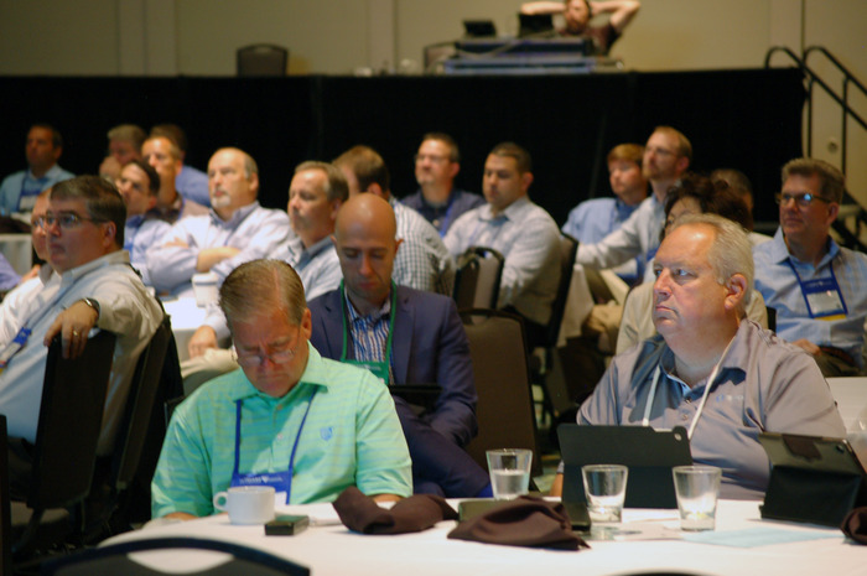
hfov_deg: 13.1
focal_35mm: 158
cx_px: 434
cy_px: 288
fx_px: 3789
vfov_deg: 8.7
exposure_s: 1/3
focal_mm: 105
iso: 800
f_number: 4.8
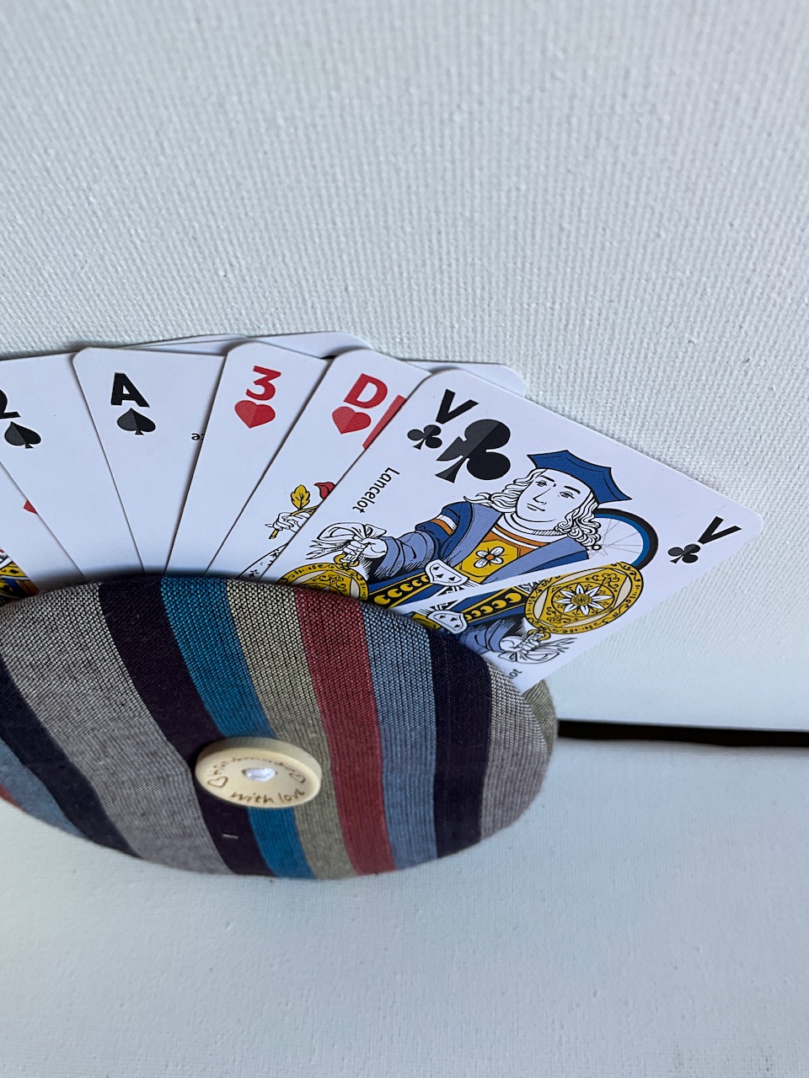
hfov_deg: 48.2
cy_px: 539
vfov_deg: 61.7
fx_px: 904
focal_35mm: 29
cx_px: 404
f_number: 1.8
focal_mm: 3
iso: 32
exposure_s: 1/100
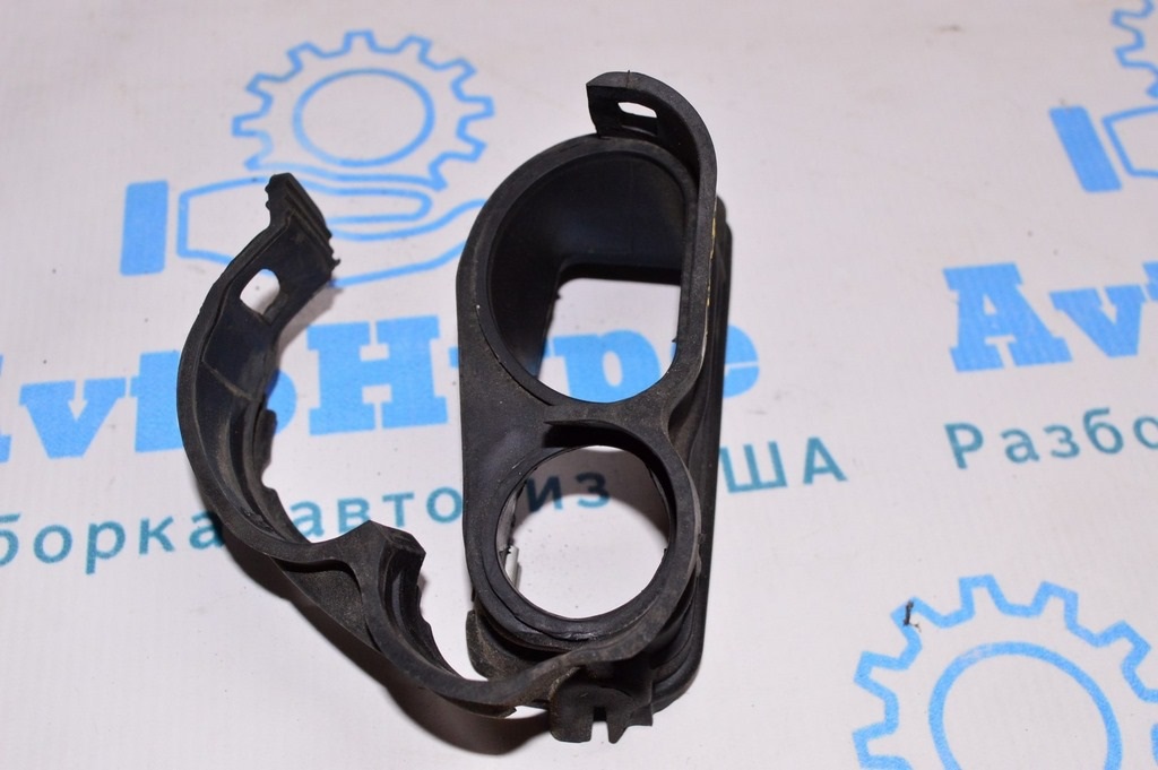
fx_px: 1495
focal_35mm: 46
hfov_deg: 42.4
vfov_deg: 28.9
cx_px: 579
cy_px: 385
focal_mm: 31
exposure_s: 1/200
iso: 1600
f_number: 8
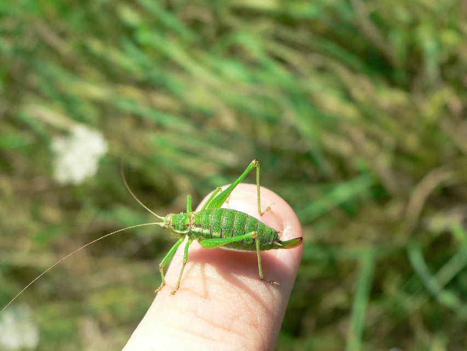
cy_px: 176
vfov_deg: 28.0
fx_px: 702
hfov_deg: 36.8
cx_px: 234
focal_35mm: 52
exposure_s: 1/400
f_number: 4
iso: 80
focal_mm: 8.7
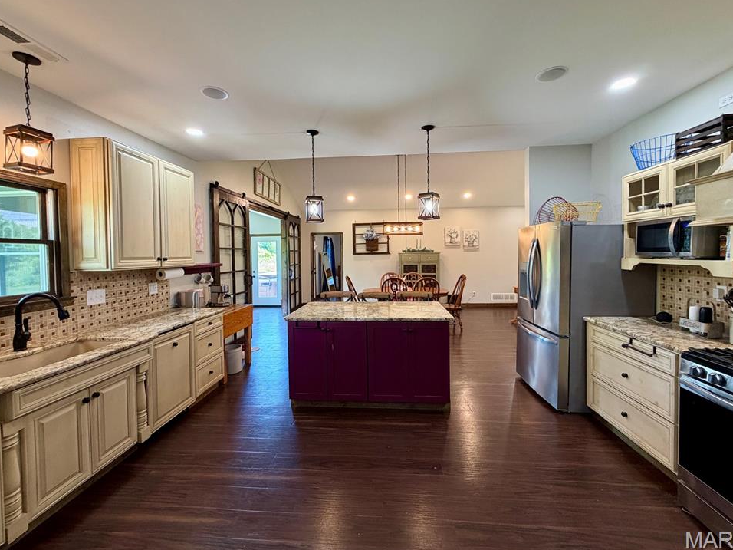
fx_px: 318
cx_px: 370
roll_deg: +0.9
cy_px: 262
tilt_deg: -1.1
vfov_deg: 81.7
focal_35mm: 15
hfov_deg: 98.2
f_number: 2.2
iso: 250
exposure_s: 1/60
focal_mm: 2.22
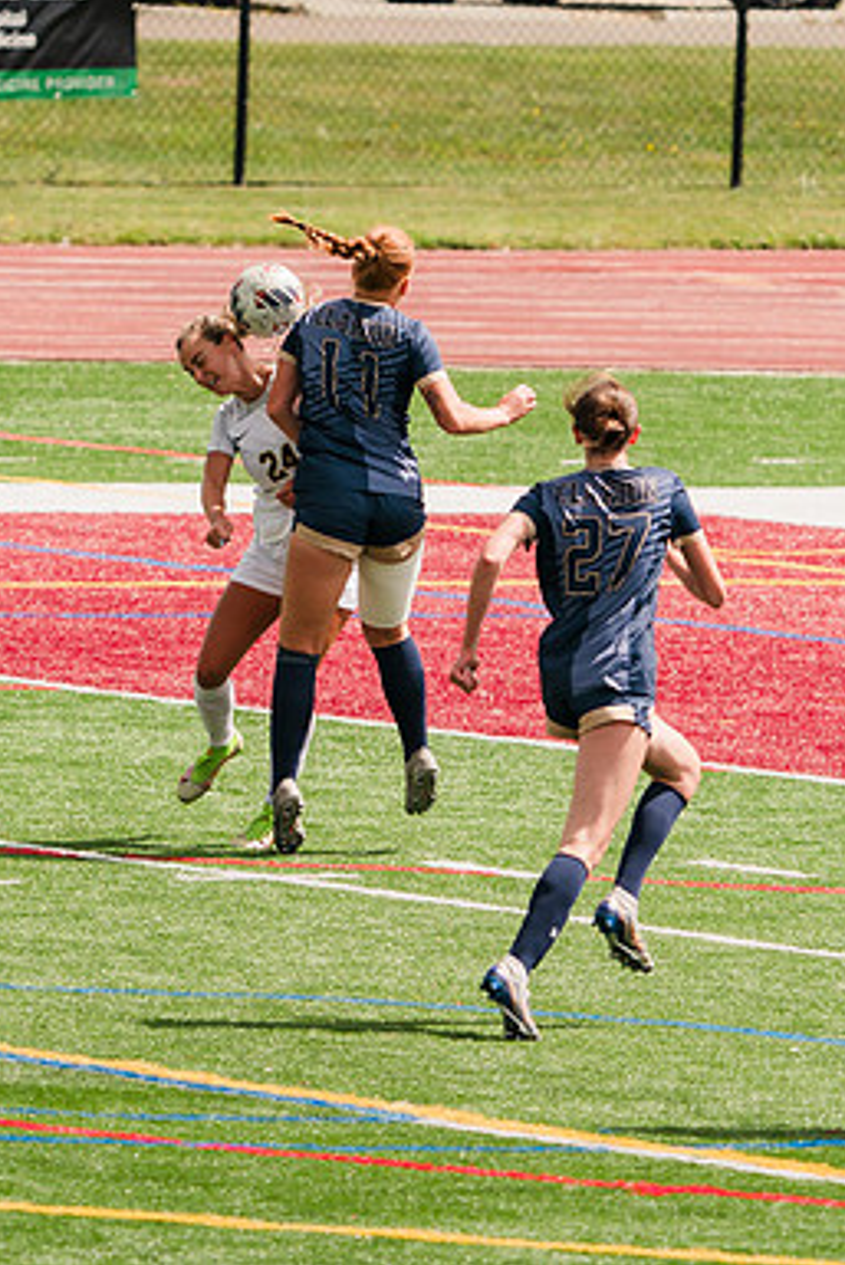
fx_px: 23320
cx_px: 314
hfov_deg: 2.1
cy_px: 496
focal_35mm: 663
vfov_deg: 3.1
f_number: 6.3
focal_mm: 332
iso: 400
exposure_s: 1/1600
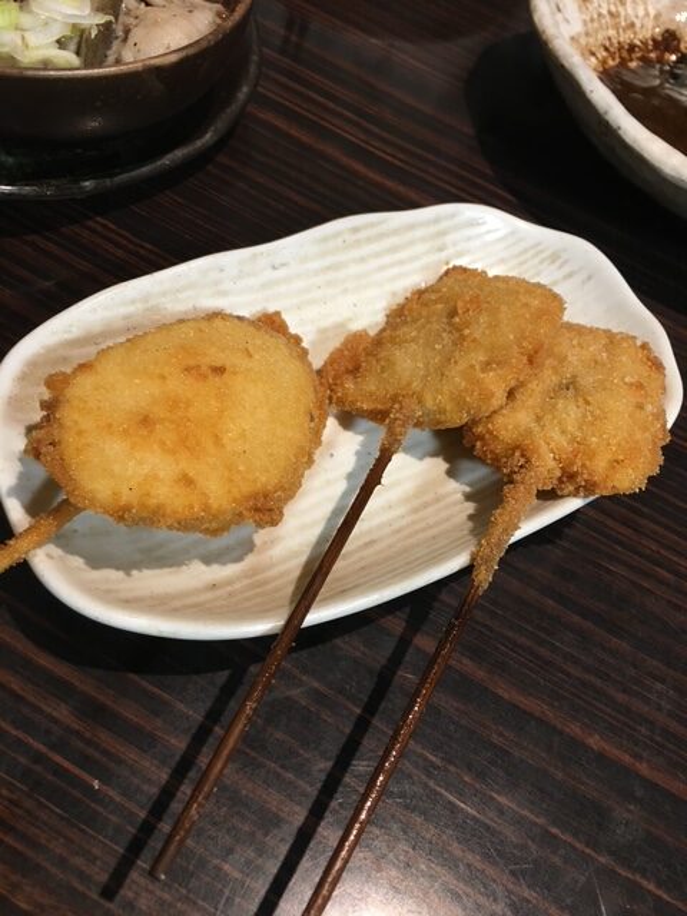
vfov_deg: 61.7
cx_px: 344
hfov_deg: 48.2
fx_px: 767
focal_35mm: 29
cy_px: 458
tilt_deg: -54.3
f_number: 2.2
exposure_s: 1/30
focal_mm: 4.15
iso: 100
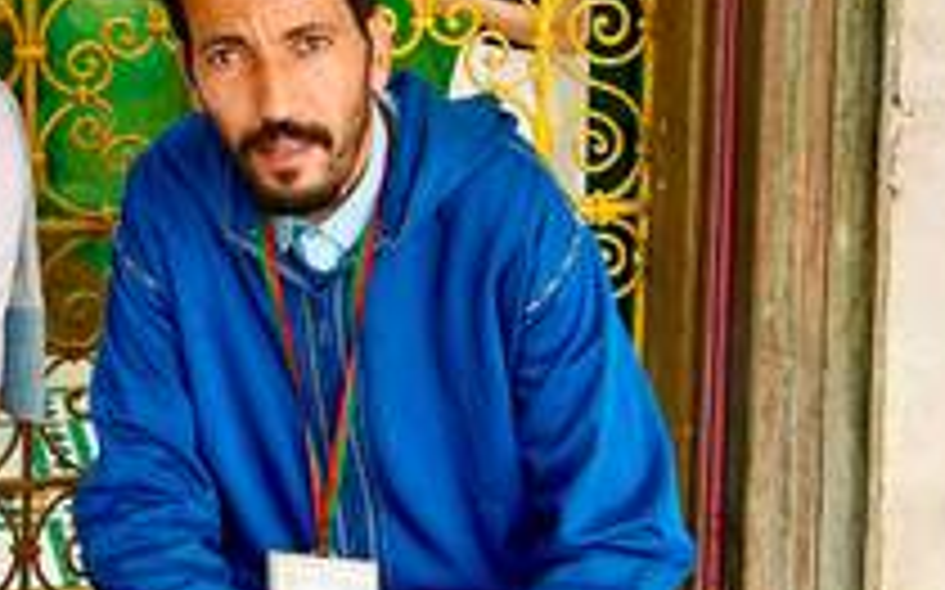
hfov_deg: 23.6
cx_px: 4
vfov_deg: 14.5
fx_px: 2162
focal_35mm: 84
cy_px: -279
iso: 32
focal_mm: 5.7
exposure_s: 1/136
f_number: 1.5
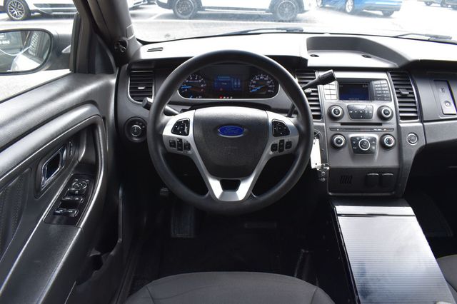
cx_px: 228
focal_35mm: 27
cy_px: 152
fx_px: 343
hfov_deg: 67.4
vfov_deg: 47.9
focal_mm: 18
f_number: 8
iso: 400
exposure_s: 1/80
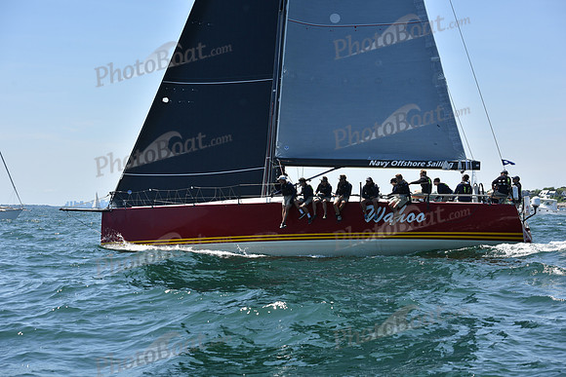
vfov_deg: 19.5
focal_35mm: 70
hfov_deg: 28.8
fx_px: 1101
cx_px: 283
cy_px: 188
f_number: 7.1
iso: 250
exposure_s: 1/1000
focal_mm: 70
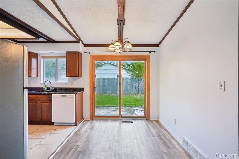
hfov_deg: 93.3
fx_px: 113
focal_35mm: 17
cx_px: 120
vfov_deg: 70.4
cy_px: 80
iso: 400
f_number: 8
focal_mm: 17
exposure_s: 1/40
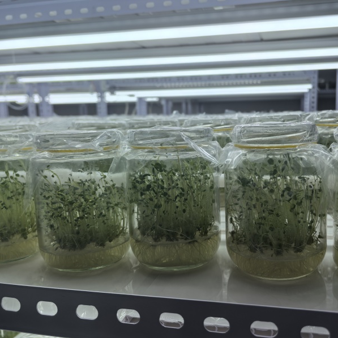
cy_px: 169
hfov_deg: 50.7
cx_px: 207
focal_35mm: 32
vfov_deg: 51.1
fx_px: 354
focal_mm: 5.75
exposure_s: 1/490
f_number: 2
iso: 50
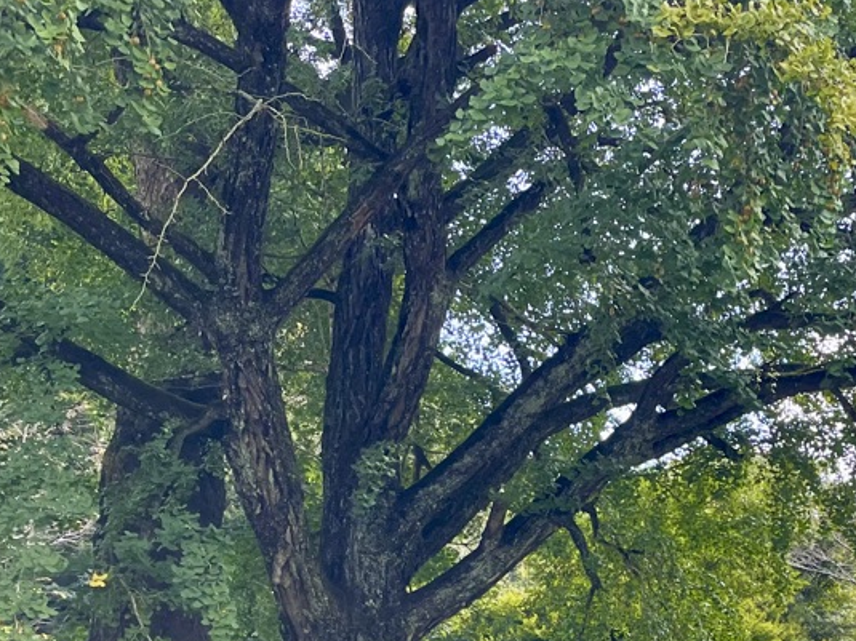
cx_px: 578
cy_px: 833
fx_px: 1681
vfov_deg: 19.9
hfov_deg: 28.4
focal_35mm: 68
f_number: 1.6
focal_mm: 4.2
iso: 32
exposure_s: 1/235
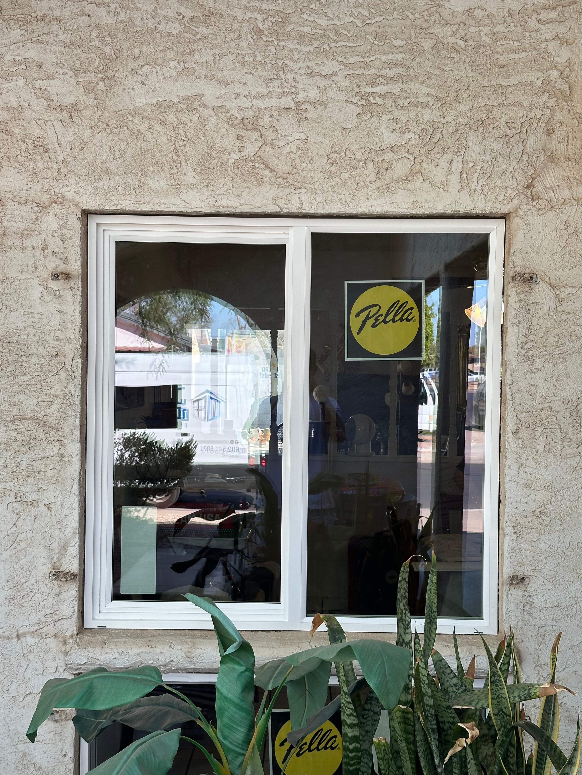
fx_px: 1076
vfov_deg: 39.7
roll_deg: -1.0
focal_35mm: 48
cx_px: 291
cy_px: 388
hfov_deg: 30.3
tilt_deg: -0.8
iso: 64
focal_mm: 6.86
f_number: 1.78
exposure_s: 1/604
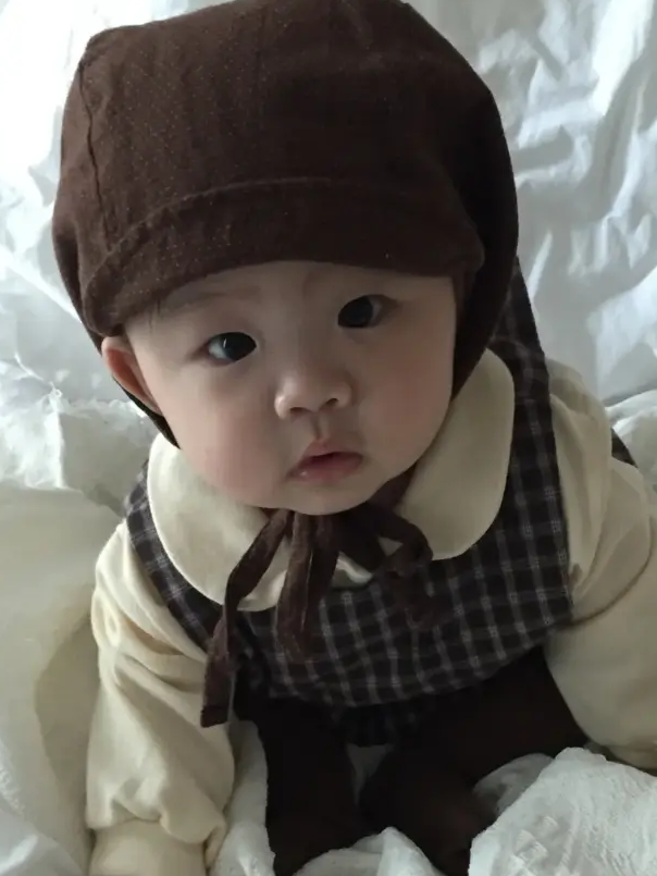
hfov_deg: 30.2
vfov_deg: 39.0
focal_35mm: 48
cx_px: 409
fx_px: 1214
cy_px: 610
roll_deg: +2.5
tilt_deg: -41.0
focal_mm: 4.15
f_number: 2.2
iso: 250
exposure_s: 1/24
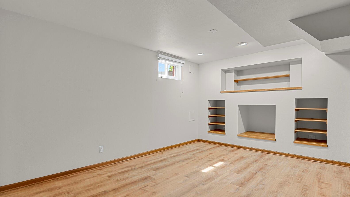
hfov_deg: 92.7
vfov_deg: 61.0
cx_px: 173
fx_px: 167
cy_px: 104
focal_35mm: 18
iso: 250
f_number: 8
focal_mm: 17
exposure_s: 2
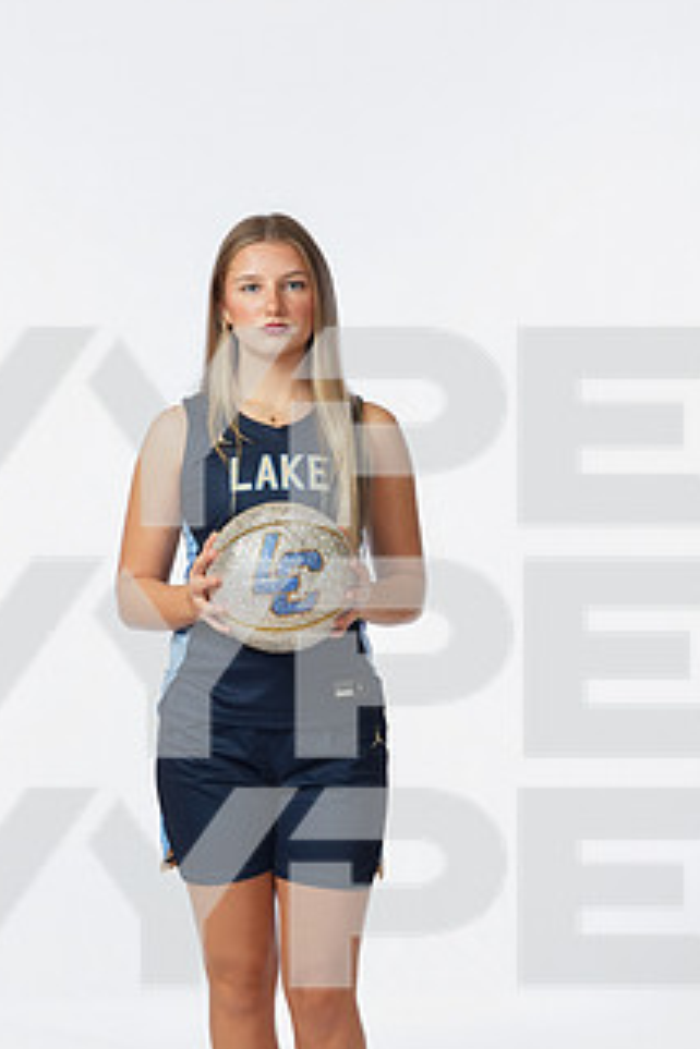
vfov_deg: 28.7
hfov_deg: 19.4
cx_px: 258
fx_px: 2042
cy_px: 660
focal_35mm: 70
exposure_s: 1/200
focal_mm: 50
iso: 800
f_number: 6.3
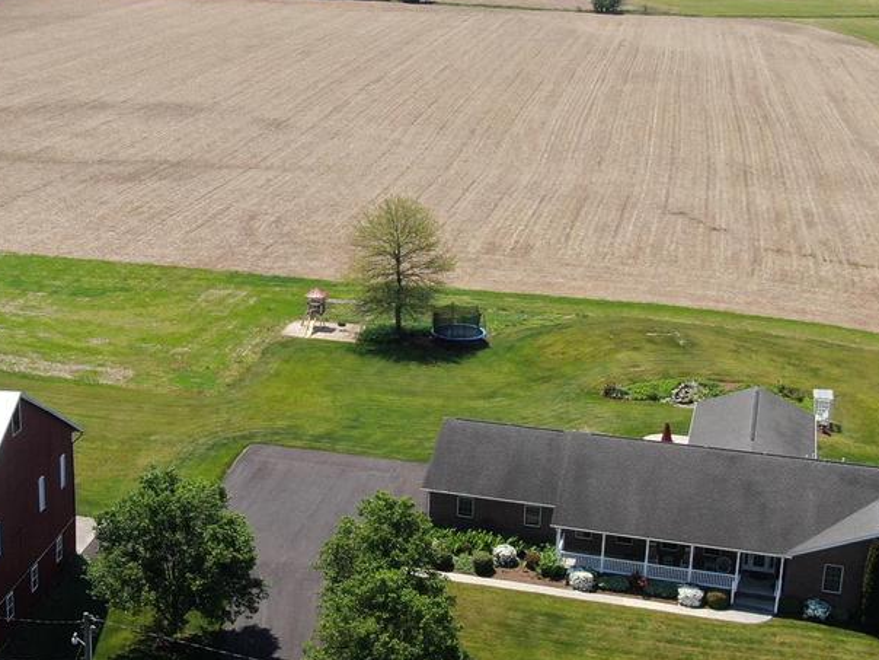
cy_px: 309
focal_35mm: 62
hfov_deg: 30.9
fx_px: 1574
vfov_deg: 23.6
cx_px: 284
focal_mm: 4.58
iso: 100
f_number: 2.9
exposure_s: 1/1250
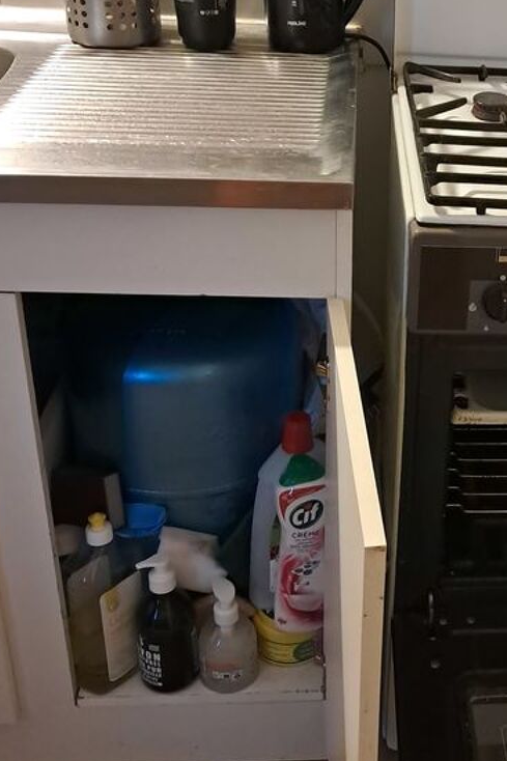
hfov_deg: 25.2
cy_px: 304
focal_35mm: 51
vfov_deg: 38.7
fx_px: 1078
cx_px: 507
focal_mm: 4
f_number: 1.8
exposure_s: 1/20
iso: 800
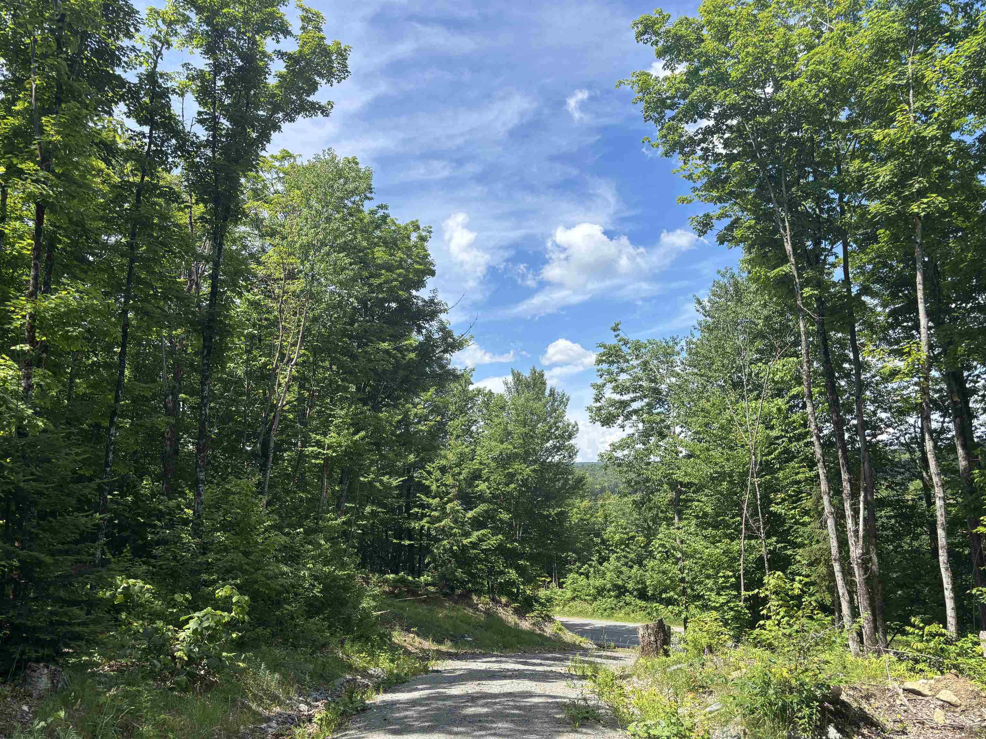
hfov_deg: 67.3
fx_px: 741
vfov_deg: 53.1
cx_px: 493
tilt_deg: +10.9
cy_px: 370
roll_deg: +1.6
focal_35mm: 26
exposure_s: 1/1949
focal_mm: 5.96
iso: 50
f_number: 1.6
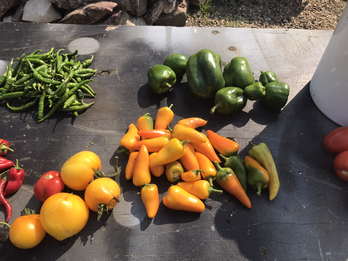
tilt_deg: -54.2
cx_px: 174
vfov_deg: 49.7
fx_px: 281
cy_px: 130
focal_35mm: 28
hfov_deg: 63.4
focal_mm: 3.99
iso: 20
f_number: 1.8
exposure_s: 1/1709
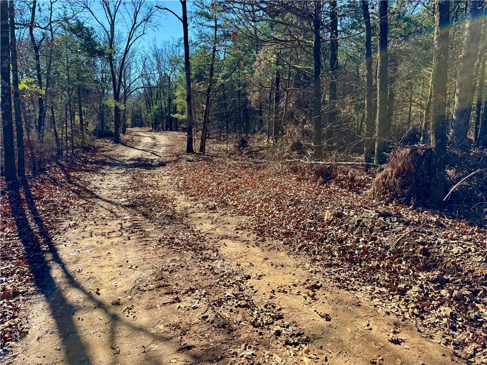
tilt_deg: -9.7
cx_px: 244
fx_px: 338
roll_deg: -1.0
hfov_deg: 71.6
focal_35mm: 24
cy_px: 182
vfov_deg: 56.8
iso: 80
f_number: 1.78
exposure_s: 1/1869
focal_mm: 6.76
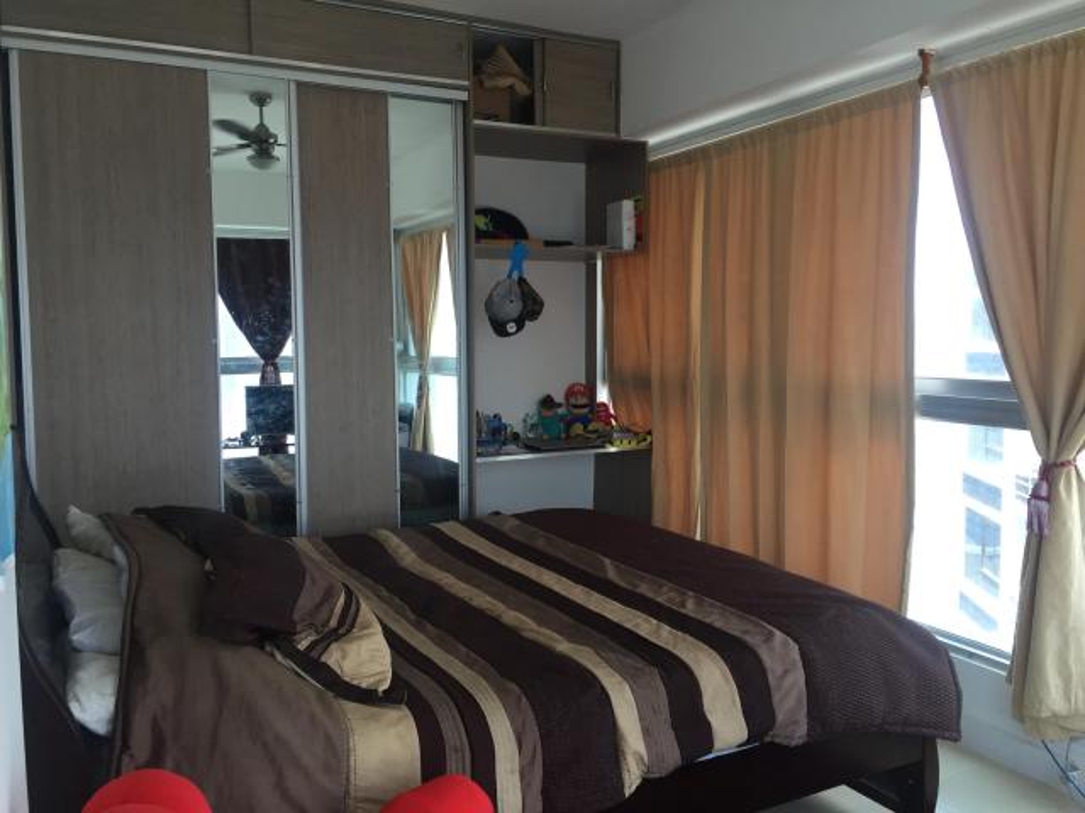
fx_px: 909
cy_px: 406
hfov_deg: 61.7
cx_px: 542
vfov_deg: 48.2
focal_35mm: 29
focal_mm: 4.15
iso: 50
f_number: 2.2
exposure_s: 1/120
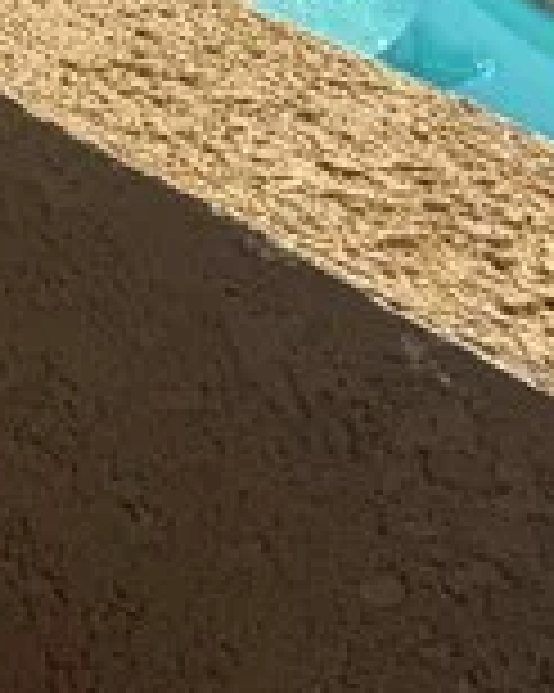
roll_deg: -1.4
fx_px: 3200
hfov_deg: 9.6
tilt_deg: -9.9
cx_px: -284
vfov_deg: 11.7
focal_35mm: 156
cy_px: -446
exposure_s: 1/5319
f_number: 1.78
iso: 80
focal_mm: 6.76
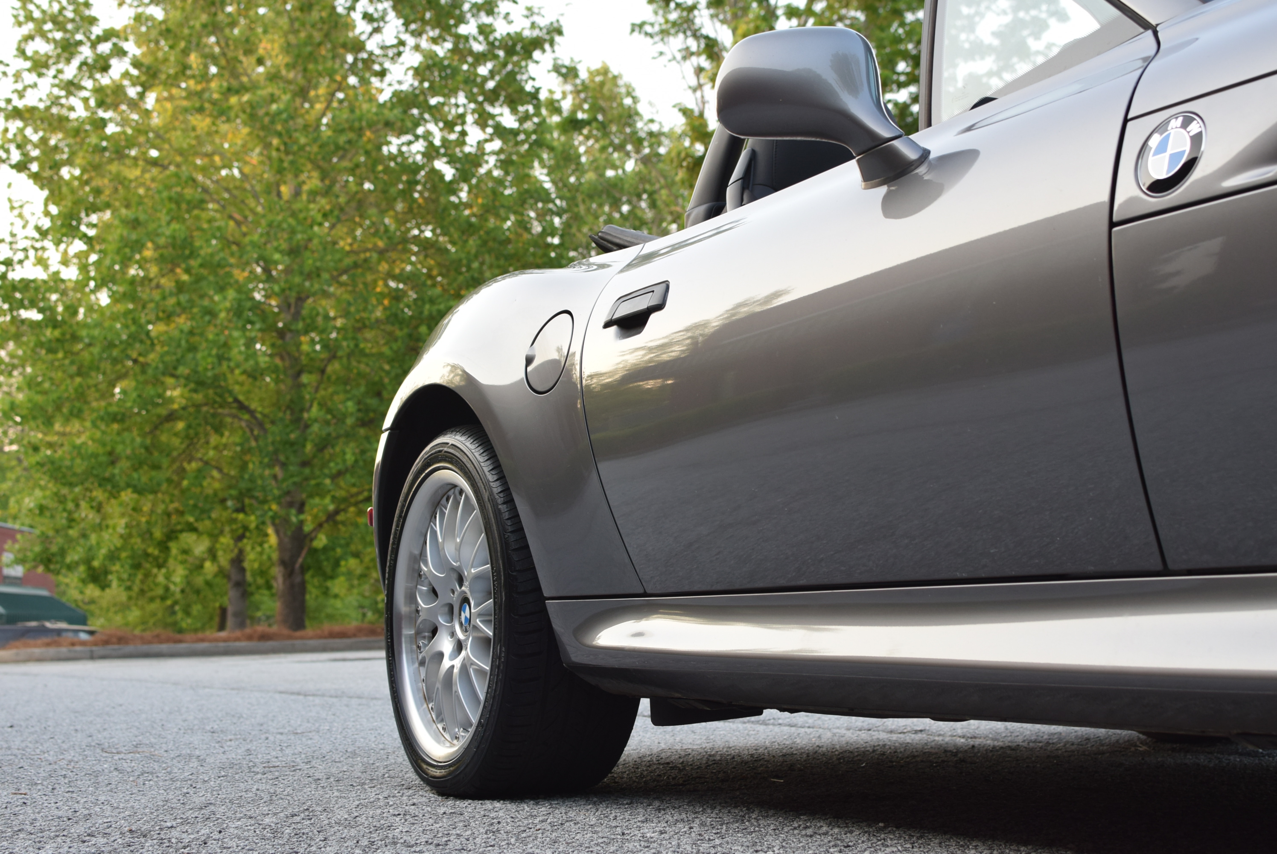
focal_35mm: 52
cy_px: 427
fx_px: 1864
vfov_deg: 25.8
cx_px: 638
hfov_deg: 37.8
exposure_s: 1/100
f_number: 5
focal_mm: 35
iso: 400
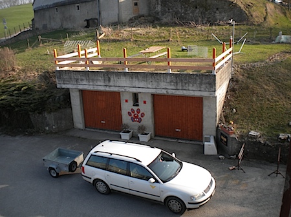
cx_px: 146
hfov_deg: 52.7
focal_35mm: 35
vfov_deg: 40.6
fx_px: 294
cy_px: 108
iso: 80
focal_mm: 6.3
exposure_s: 1/197
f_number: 4.6
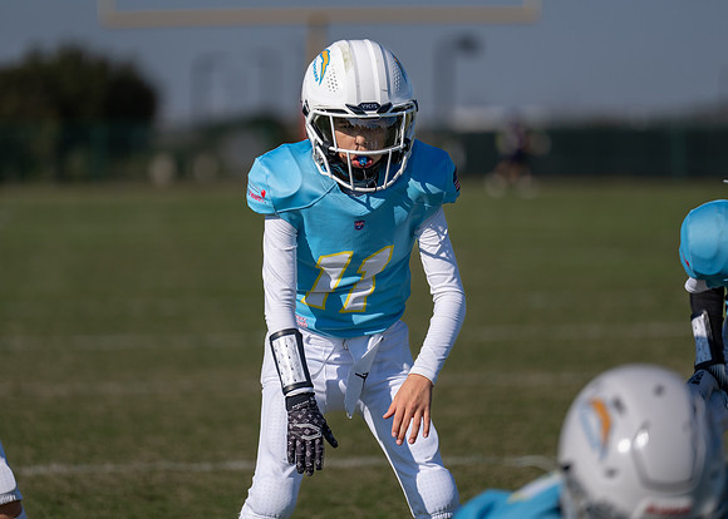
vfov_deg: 6.8
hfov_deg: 9.5
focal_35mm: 211
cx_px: 315
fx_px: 4363
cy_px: 235
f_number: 2.8
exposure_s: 1/4000
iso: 100
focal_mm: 180
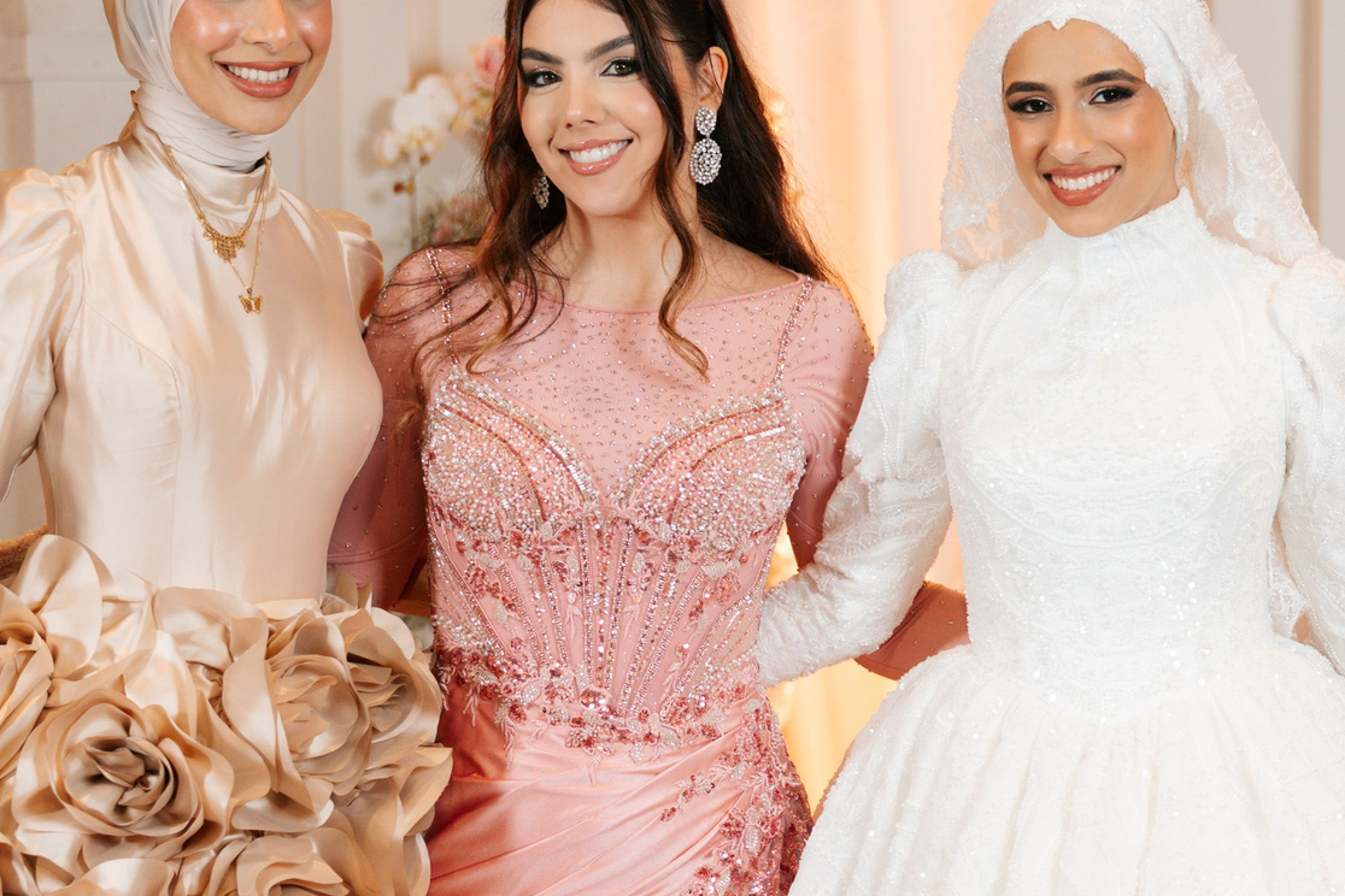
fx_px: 5865
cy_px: 675
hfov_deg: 13.1
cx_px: 840
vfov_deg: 8.7
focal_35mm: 157
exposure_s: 1/200
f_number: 2.8
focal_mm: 67
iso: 400
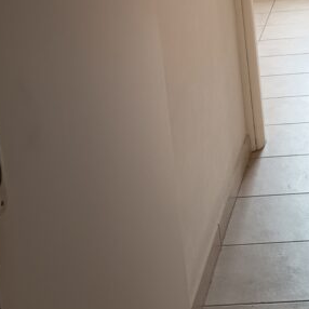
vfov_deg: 20.8
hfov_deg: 21.7
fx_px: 768
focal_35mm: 76
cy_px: -90
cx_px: 330
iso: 303
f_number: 1.7
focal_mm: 5.27
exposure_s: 1/50
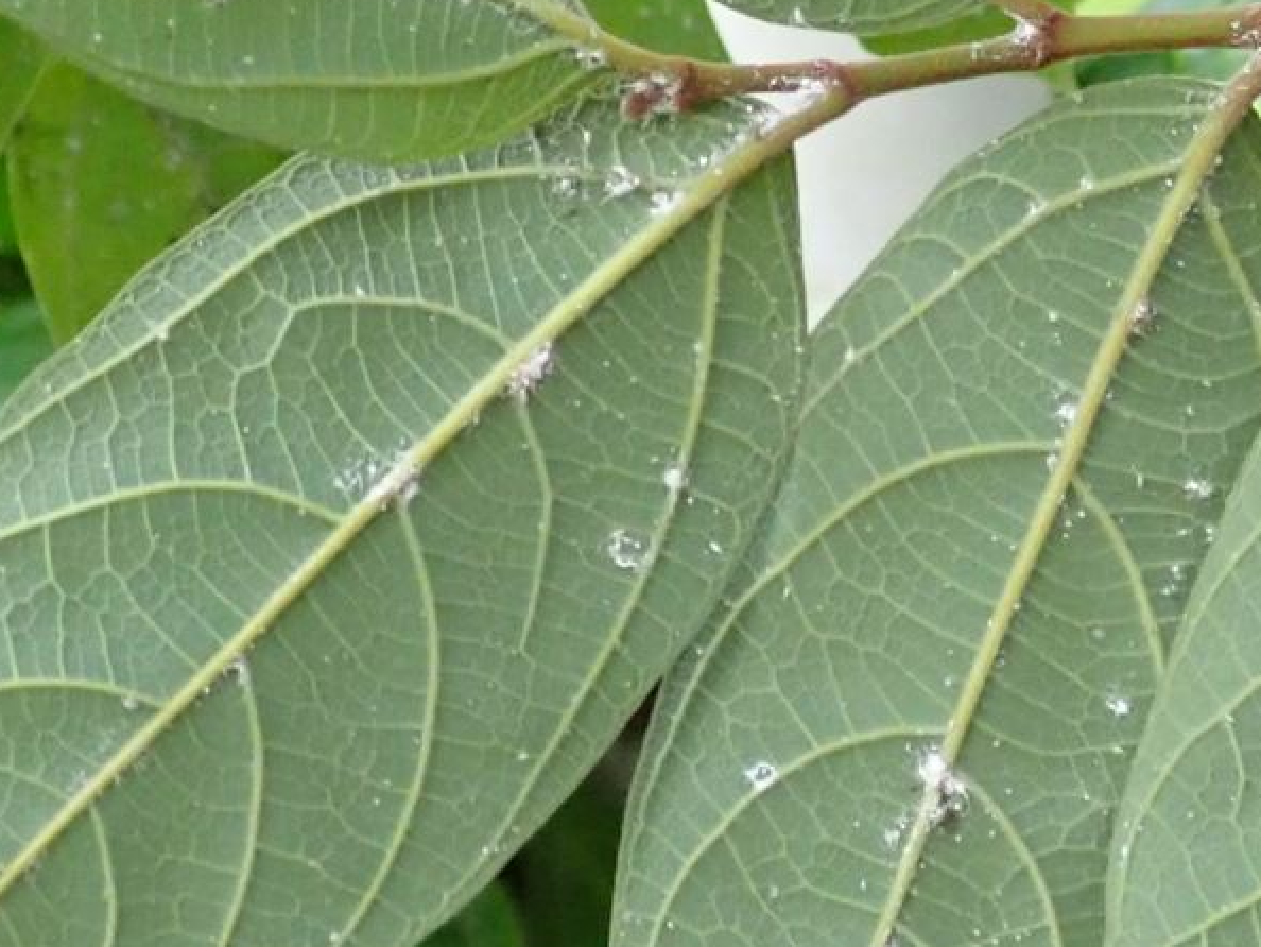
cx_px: 817
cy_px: 185
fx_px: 3681
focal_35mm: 101
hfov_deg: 19.4
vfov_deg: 14.6
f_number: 2.3
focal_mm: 5.5
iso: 640
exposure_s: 1/80
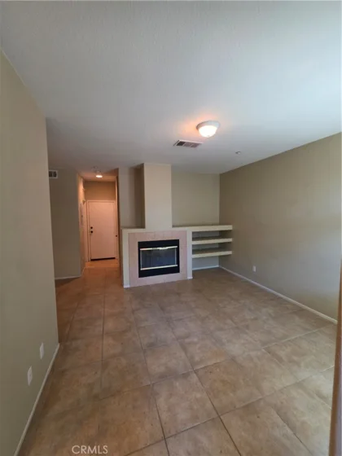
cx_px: 171
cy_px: 228
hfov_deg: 89.9
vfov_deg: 106.2
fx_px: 171
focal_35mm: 13
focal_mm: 2.2
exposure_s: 1/60
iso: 200
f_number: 1.9
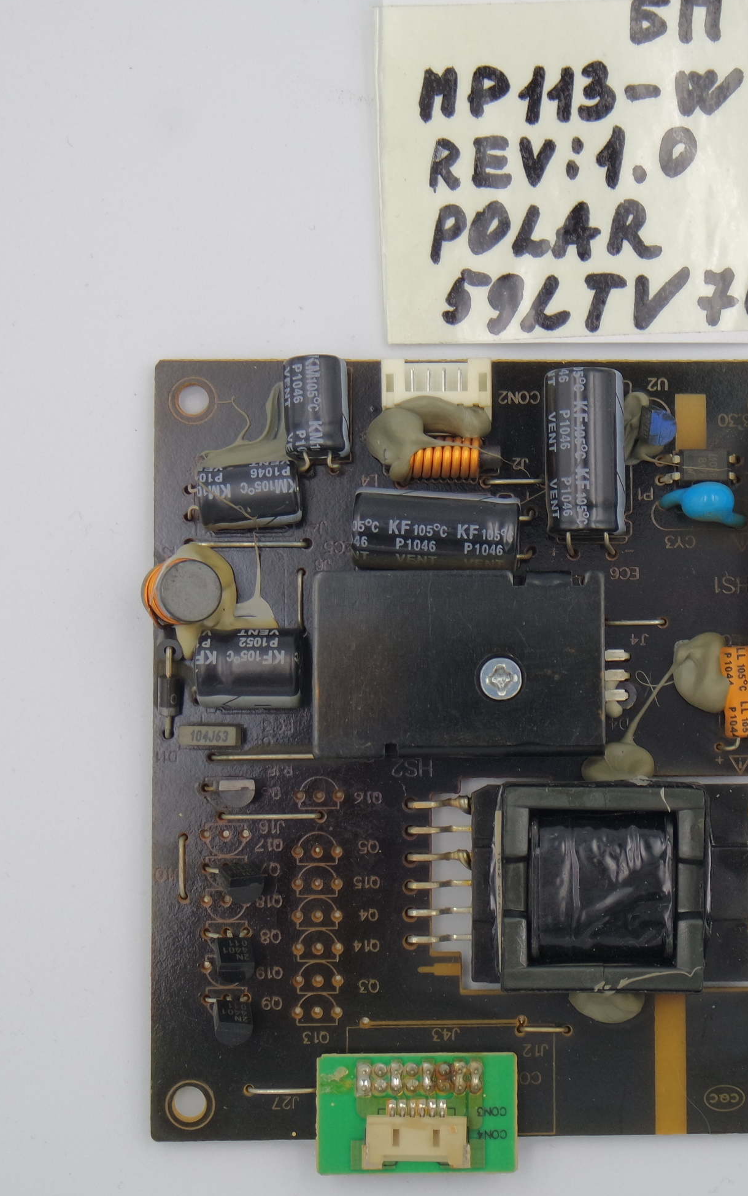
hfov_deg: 18.4
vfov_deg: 29.4
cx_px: 614
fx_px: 2283
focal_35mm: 70
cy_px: 589
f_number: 4.5
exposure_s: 1/100
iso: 200
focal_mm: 17
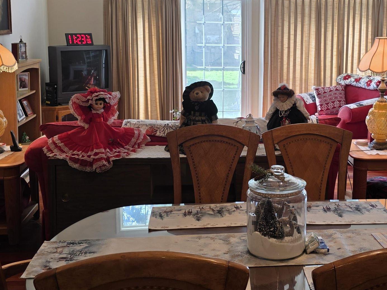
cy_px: 96
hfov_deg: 36.8
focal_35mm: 51
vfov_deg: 28.4
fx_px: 570
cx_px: 282
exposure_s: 1/120
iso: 50
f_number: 1.7
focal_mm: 6.3
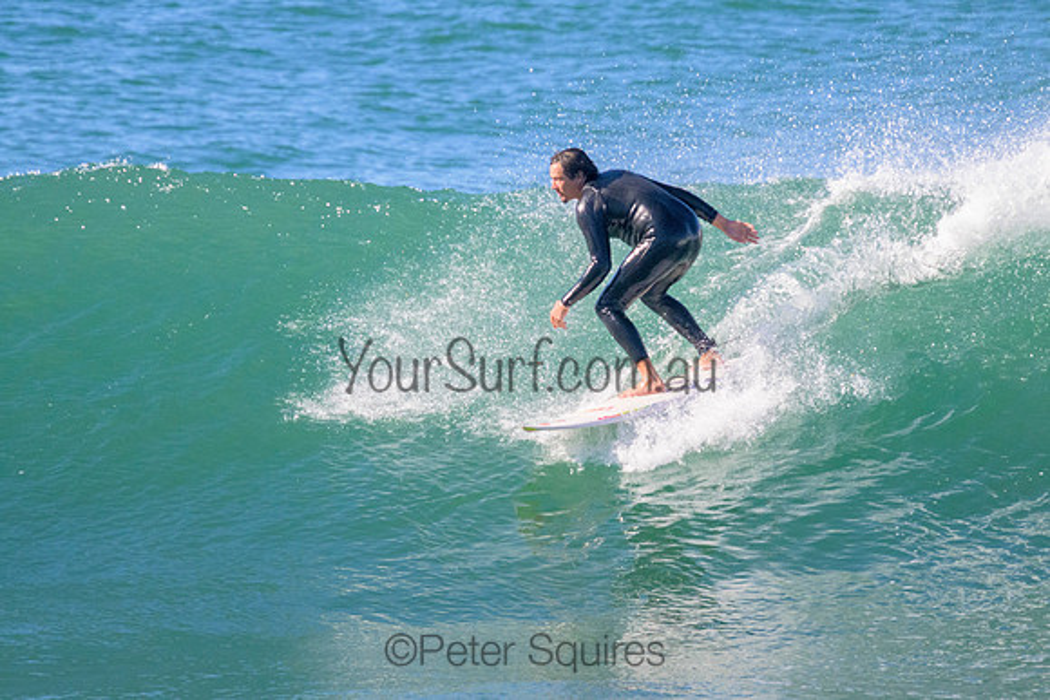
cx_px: 549
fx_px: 32001
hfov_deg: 1.9
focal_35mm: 1097
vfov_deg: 1.3
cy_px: 220
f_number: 11
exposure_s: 1/2000
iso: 2200
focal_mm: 800
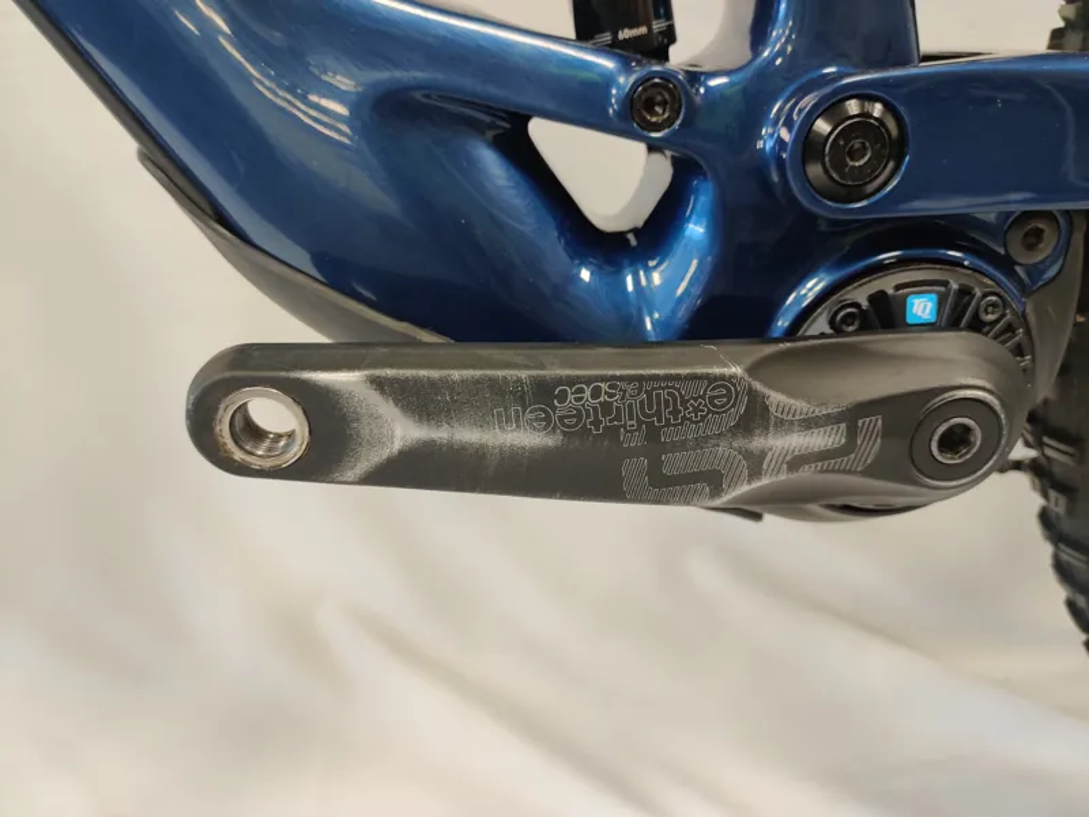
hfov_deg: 65.3
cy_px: 408
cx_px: 544
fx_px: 849
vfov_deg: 51.4
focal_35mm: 27
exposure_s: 1/33
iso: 640
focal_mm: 4.75
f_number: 1.65
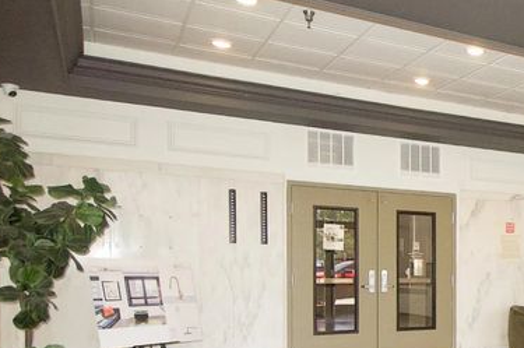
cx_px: 650
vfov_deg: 32.4
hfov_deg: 35.6
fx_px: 596
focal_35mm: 41
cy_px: 219
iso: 400
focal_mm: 10
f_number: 5.6
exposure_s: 1/125
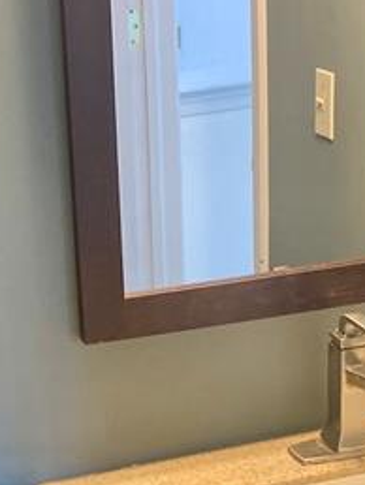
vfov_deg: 18.4
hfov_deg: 14.4
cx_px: 151
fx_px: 1446
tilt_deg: -24.3
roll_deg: +2.4
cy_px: 532
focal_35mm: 103
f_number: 1.8
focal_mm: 4.25
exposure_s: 1/60
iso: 250
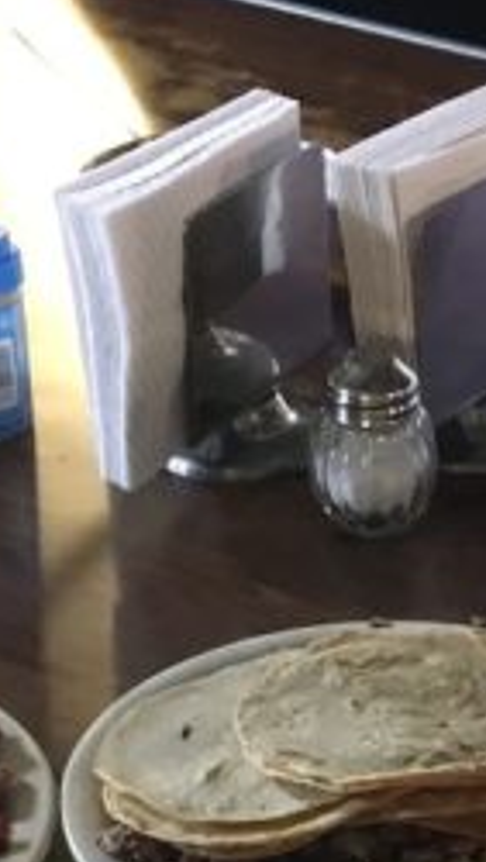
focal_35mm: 97
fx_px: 2218
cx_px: 624
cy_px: 910
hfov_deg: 12.2
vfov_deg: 21.1
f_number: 2.2
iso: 400
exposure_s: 1/15
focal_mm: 4.15
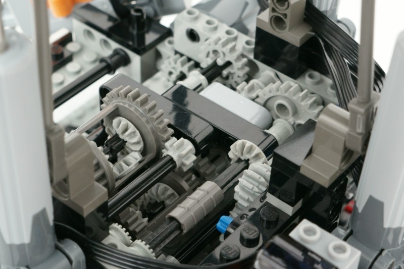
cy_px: 134
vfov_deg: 30.8
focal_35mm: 44
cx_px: 202
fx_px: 488
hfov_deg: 45.0
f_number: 8
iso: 800
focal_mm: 29
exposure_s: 1/10
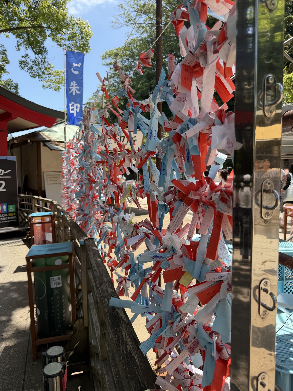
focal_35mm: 25
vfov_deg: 69.4
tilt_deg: -5.2
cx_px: 143
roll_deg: +0.8
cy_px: 192
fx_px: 282
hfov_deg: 54.9
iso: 100
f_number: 1.78
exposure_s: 1/1689
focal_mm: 6.76
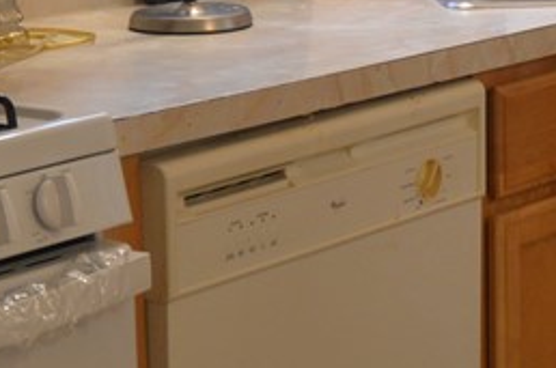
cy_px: 65
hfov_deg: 13.0
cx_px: 318
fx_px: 2437
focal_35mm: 158
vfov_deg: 8.6
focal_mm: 25
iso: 400
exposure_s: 1/50
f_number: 3.8
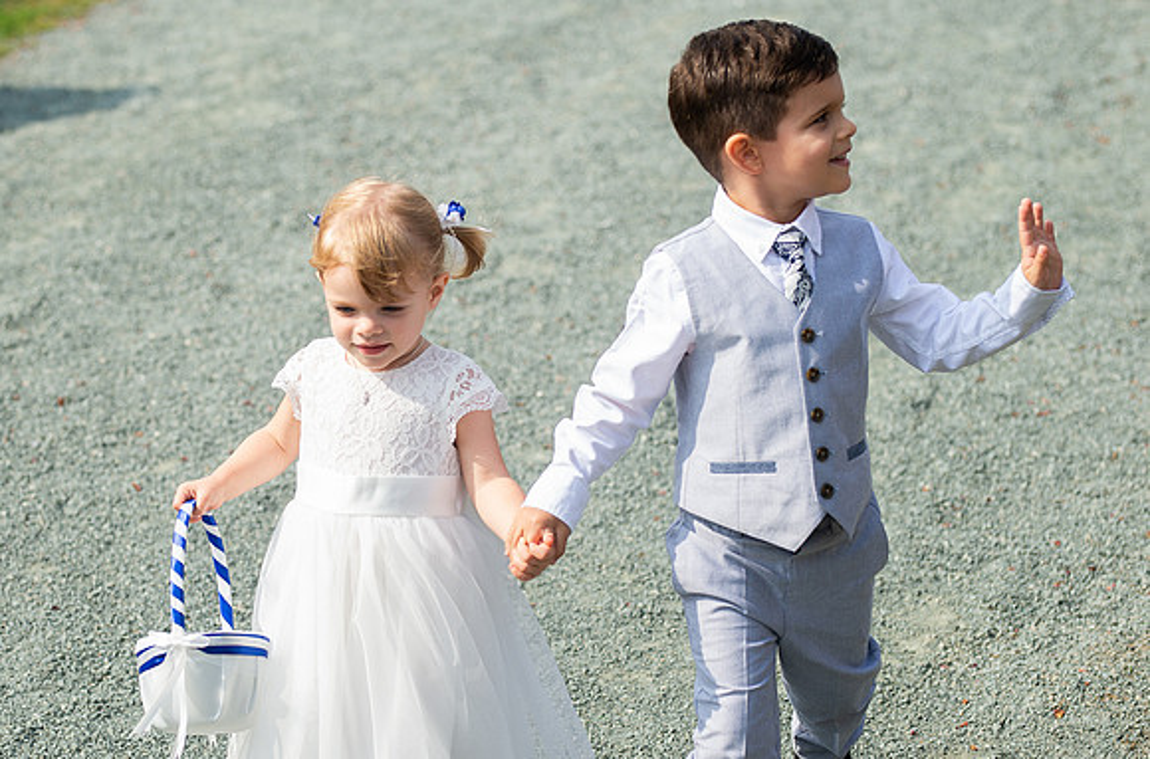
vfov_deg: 11.2
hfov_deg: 16.9
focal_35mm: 121
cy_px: 423
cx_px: 402
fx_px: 3863
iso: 100
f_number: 3.2
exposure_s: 1/800
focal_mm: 85
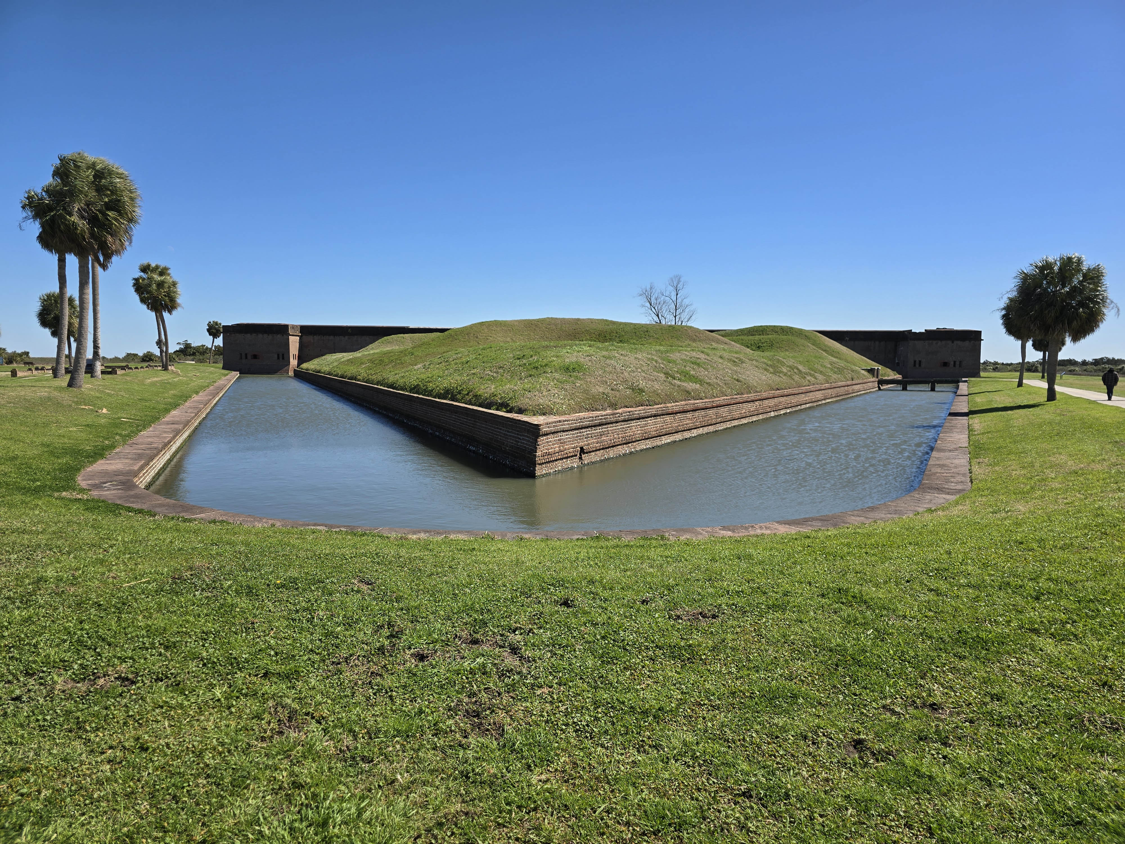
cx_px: 562
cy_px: 422
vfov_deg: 58.9
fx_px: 747
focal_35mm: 23
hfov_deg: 73.9
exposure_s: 1/1126
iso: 12
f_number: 1.7
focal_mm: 6.3
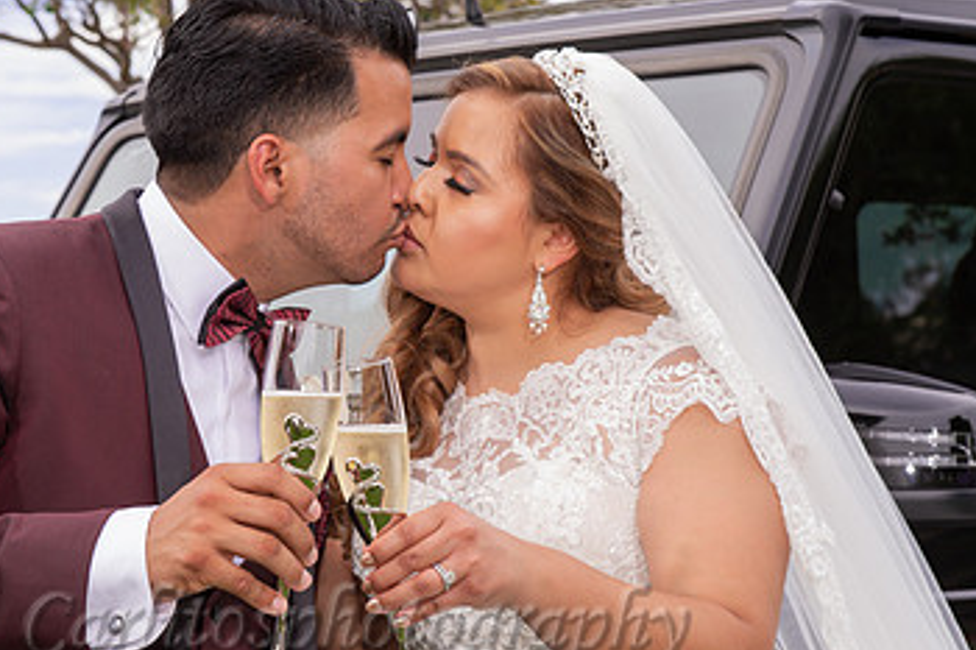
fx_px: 3143
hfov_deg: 17.6
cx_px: 346
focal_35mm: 116
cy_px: 352
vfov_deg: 11.8
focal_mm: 70
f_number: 8
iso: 400
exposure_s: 1/250
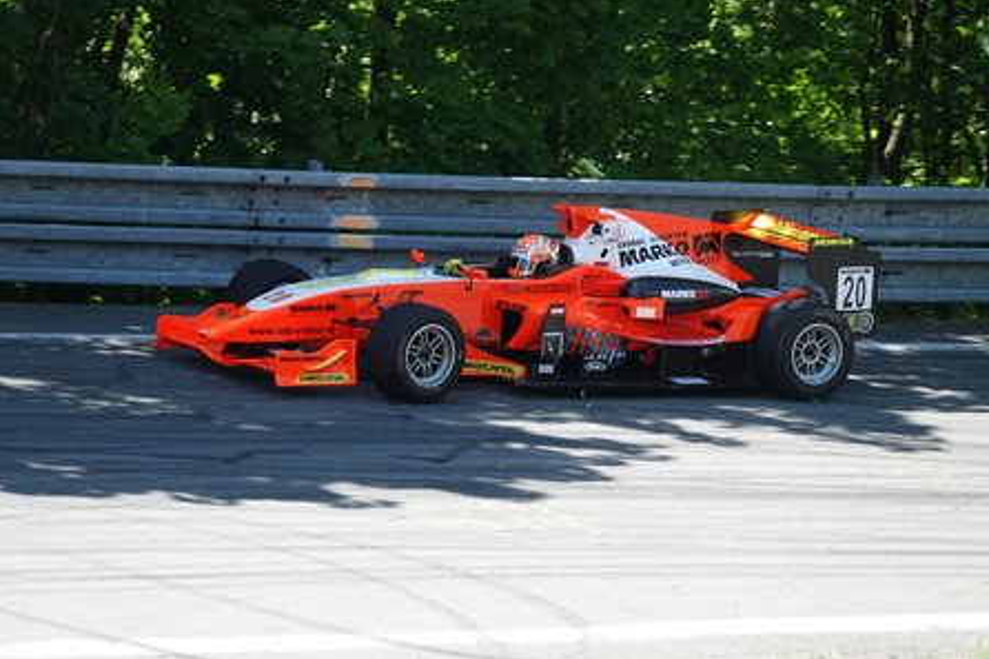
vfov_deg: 4.4
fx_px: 8595
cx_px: 497
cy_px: 328
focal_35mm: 313
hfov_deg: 6.6
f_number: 4
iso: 400
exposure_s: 1/800
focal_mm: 113.69
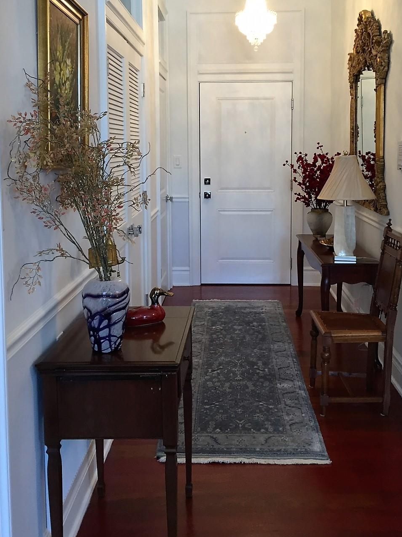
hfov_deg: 38.7
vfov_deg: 49.6
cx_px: 209
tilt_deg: -5.1
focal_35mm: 37
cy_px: 200
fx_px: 573
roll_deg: +1.4
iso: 80
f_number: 2.2
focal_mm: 4.15
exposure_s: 1/30
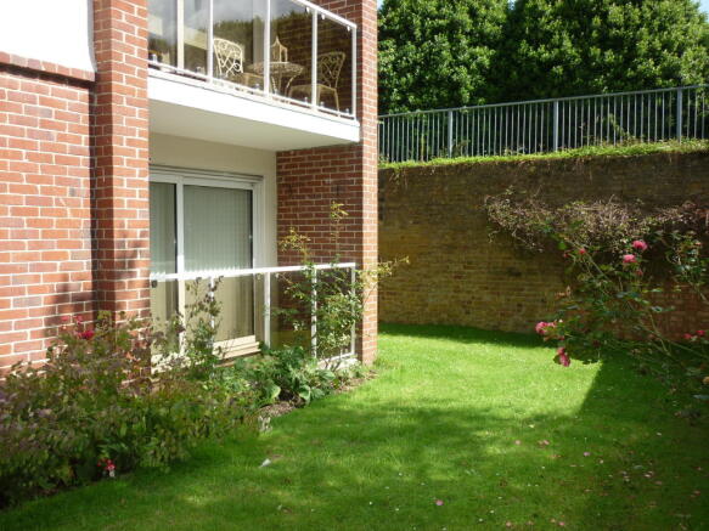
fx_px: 676
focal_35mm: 33
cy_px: 266
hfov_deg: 55.4
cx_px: 354
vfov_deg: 42.9
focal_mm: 5.5
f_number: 2.8
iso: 100
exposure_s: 1/640
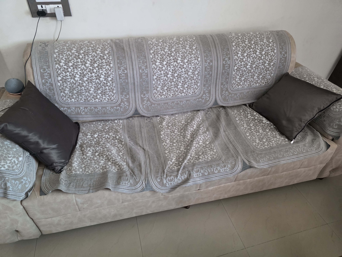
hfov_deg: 73.9
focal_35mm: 23
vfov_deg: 58.9
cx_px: 171
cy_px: 128
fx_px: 227
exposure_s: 1/100
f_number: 1.7
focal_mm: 6.3
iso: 800
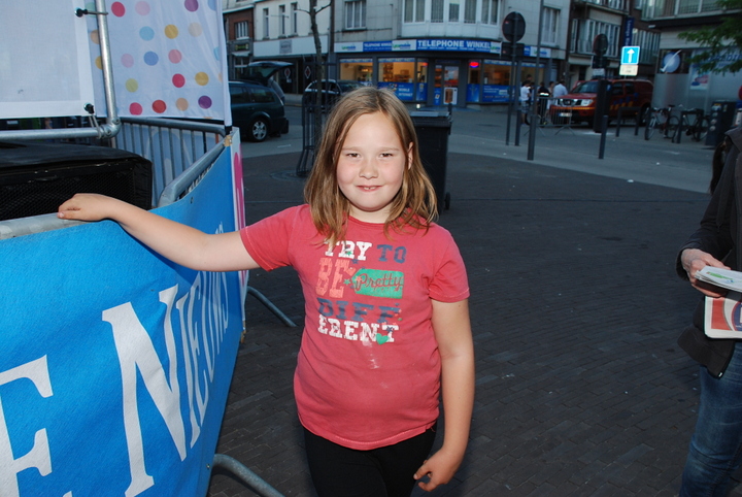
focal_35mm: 30
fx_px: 619
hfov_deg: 61.9
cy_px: 248
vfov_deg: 43.7
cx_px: 371
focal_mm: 20
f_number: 5.6
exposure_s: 1/60
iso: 320
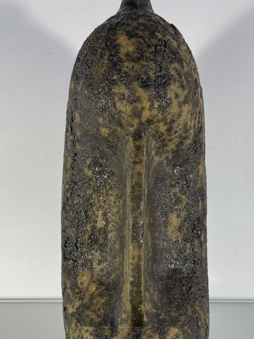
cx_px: 143
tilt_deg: -13.7
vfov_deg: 46.4
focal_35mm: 40
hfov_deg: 35.9
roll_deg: -0.6
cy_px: 209
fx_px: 391
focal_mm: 4.2
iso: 32
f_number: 1.6
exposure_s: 1/117
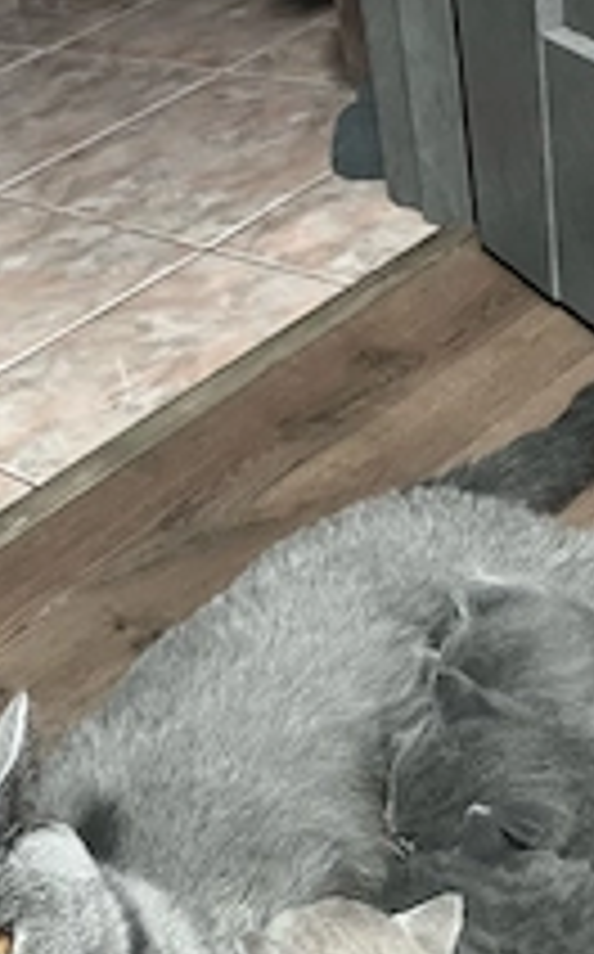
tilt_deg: -45.9
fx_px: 1351
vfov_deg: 36.3
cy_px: 873
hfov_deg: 24.8
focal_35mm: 52
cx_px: 346
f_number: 1.6
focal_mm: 5.1
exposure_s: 1/33
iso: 500
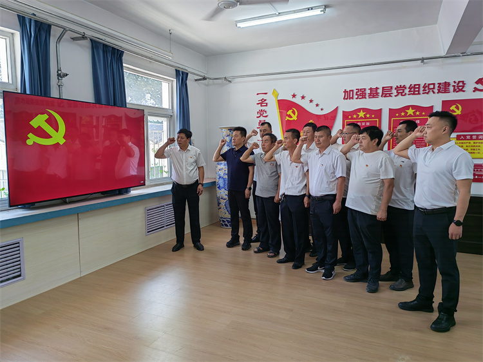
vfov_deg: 56.8
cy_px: 181
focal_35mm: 24
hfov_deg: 71.6
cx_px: 242
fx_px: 335
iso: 64
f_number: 1.9
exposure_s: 1/100
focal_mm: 5.52
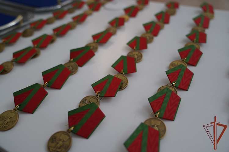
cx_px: 114
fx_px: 197
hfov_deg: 60.3
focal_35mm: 31
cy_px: 76
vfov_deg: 42.3
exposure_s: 1/40
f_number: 2.8
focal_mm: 31
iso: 100
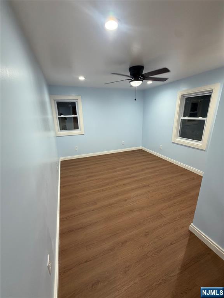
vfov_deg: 102.1
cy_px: 149
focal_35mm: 14
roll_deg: +0.6
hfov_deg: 85.7
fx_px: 121
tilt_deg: -16.9
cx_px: 112
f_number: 2.2
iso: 250
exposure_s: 1/60
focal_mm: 2.22
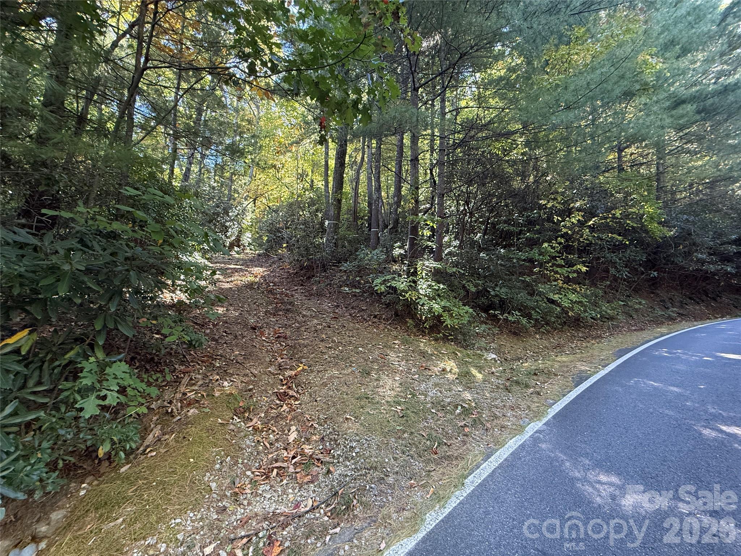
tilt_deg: +6.2
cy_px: 278
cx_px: 370
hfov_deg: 102.1
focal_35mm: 14
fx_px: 300
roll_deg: +0.4
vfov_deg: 85.7
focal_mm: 2.22
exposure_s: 1/99
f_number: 2.2
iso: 320
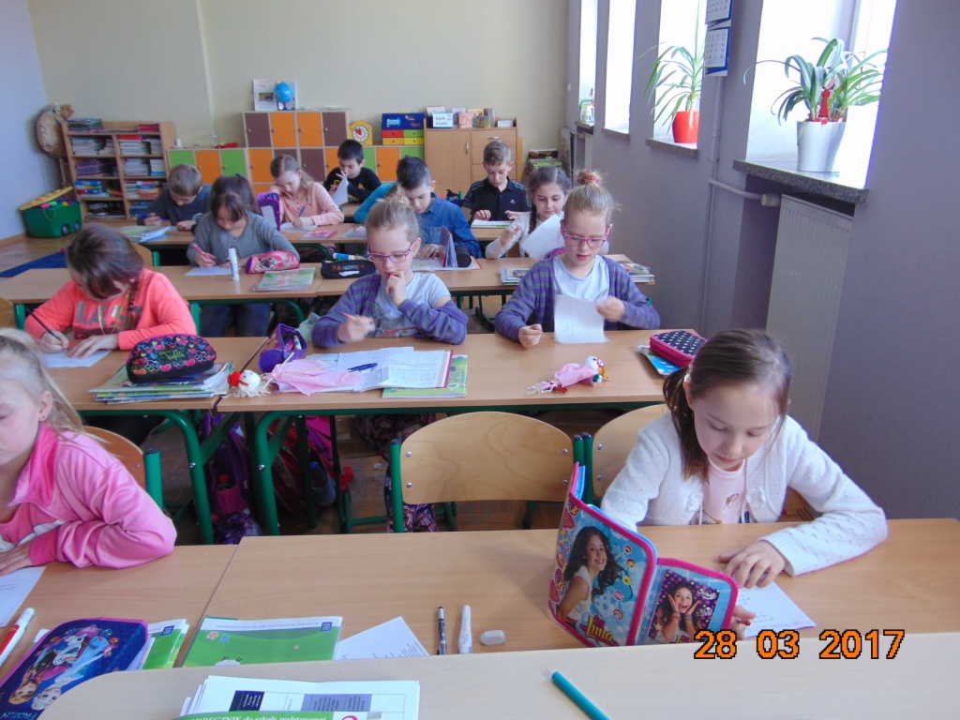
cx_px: 480
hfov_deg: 69.4
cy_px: 360
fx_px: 693
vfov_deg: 54.9
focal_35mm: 25
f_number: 3
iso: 80
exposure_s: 1/30
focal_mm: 4.5
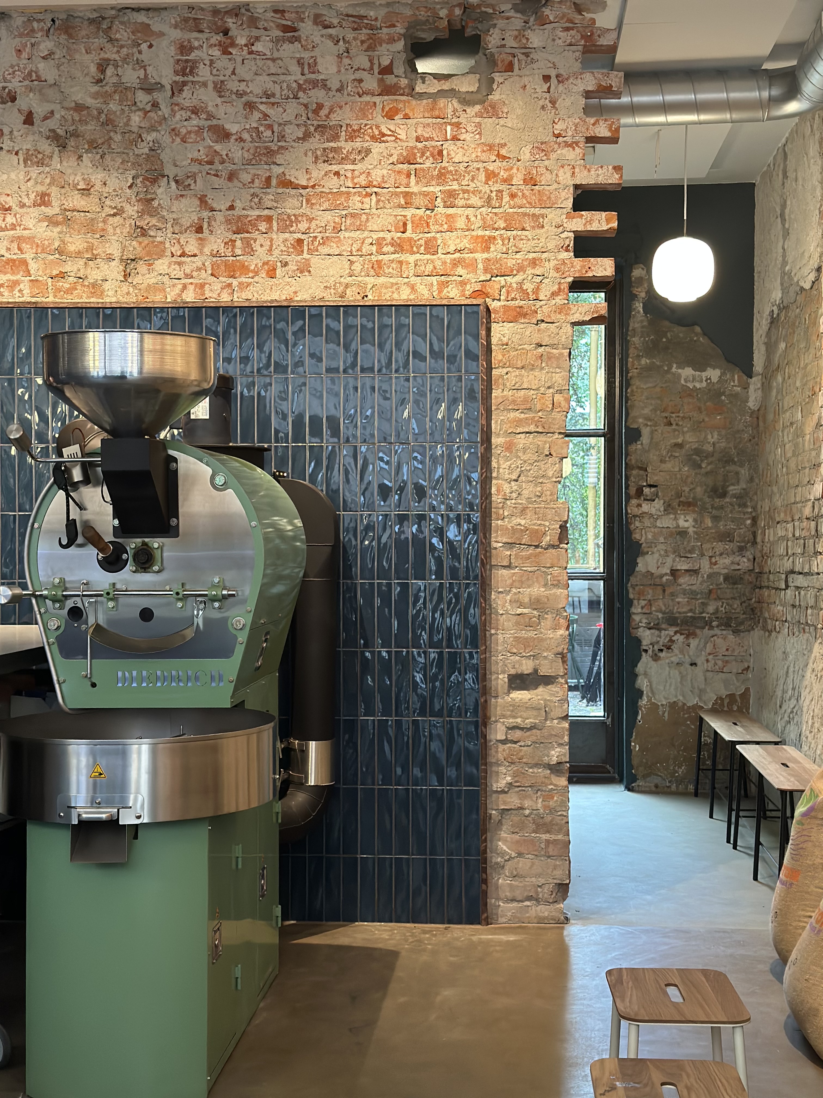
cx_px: 412
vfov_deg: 39.7
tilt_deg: -0.9
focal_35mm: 48
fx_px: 1522
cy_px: 549
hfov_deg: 30.3
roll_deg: +0.3
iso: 320
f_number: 1.78
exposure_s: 1/50
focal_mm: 6.86
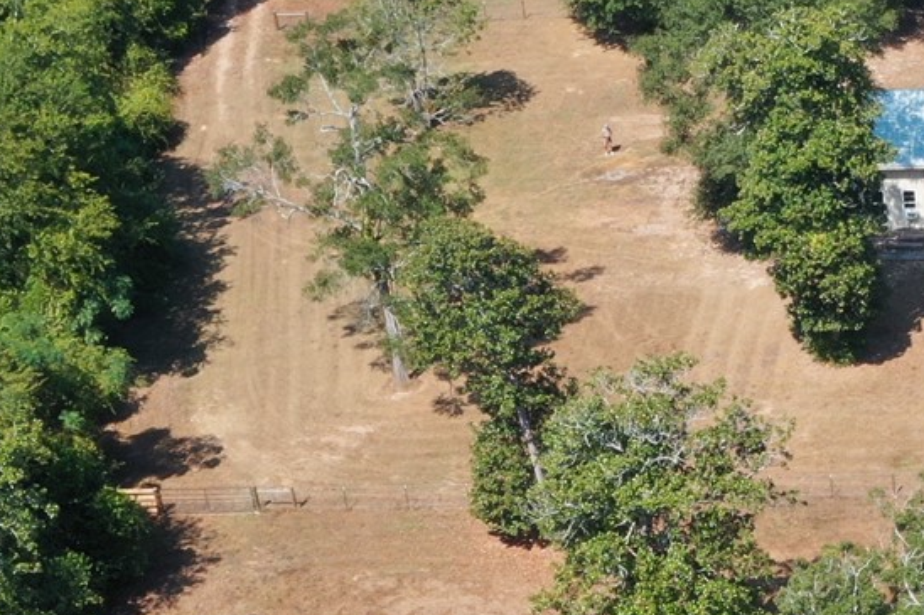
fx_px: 2848
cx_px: 1106
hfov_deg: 17.6
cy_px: 617
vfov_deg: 12.2
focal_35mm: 111
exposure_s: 1/100
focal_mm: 10.26
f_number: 9
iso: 100
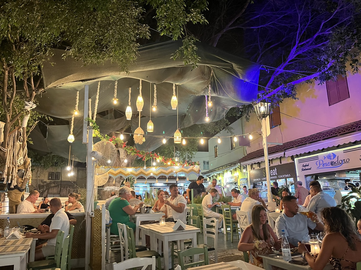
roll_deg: -1.3
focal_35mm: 26
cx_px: 180
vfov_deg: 53.1
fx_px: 271
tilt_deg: +11.9
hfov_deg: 67.3
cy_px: 135
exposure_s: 1/50
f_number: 1.6
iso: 500
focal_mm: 5.1
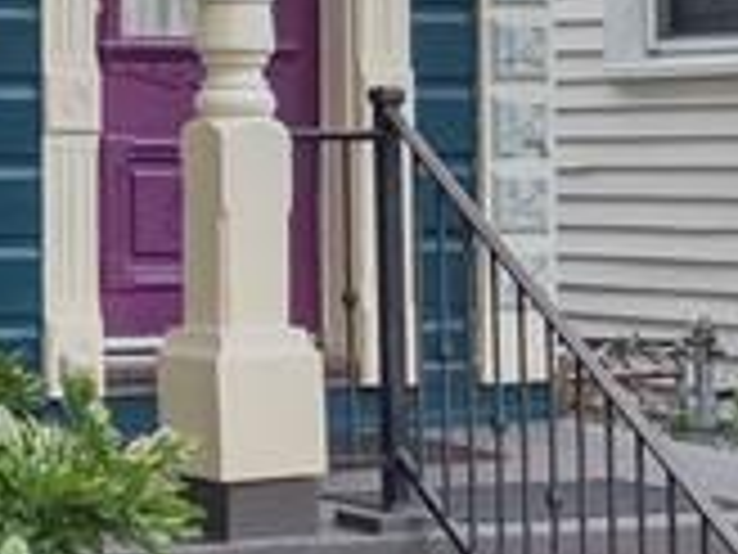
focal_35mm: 150
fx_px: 3198
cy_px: -527
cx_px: -549
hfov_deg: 12.2
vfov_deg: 9.3
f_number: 1.8
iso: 400
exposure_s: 1/200
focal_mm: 8.67
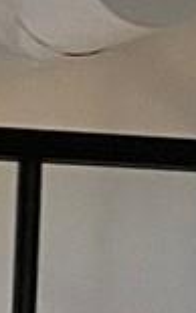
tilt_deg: -3.1
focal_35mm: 285
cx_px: -1239
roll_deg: +0.2
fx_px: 2434
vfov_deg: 6.9
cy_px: 820
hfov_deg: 3.5
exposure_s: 1/31
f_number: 1.6
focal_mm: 4.2
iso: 400
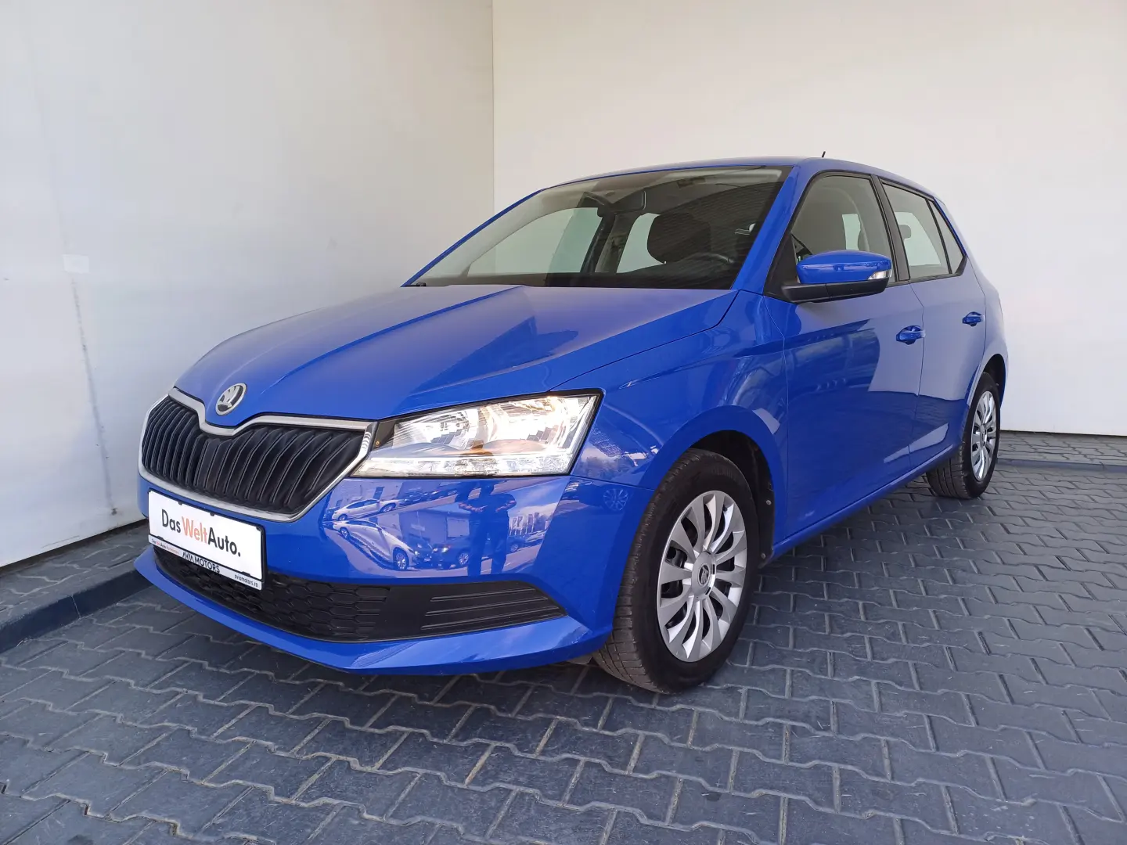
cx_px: 564
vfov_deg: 54.9
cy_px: 422
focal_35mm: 25
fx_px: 814
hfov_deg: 69.4
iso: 50
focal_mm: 4.65
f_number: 1.8
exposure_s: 1/117
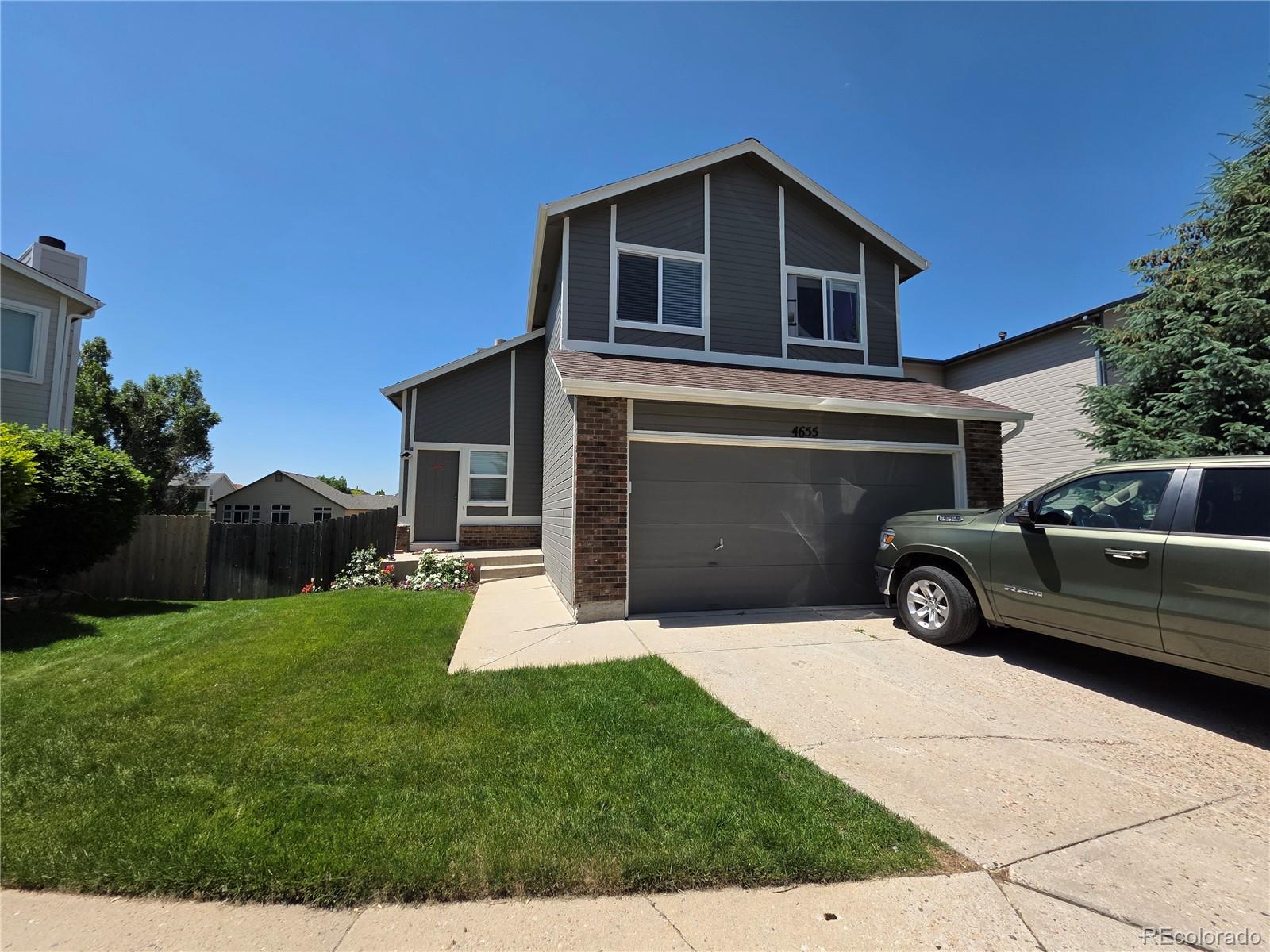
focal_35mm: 13
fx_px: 477
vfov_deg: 89.9
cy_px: 476
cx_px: 635
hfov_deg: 106.2
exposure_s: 1/2296
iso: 40
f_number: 1.9
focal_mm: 2.2
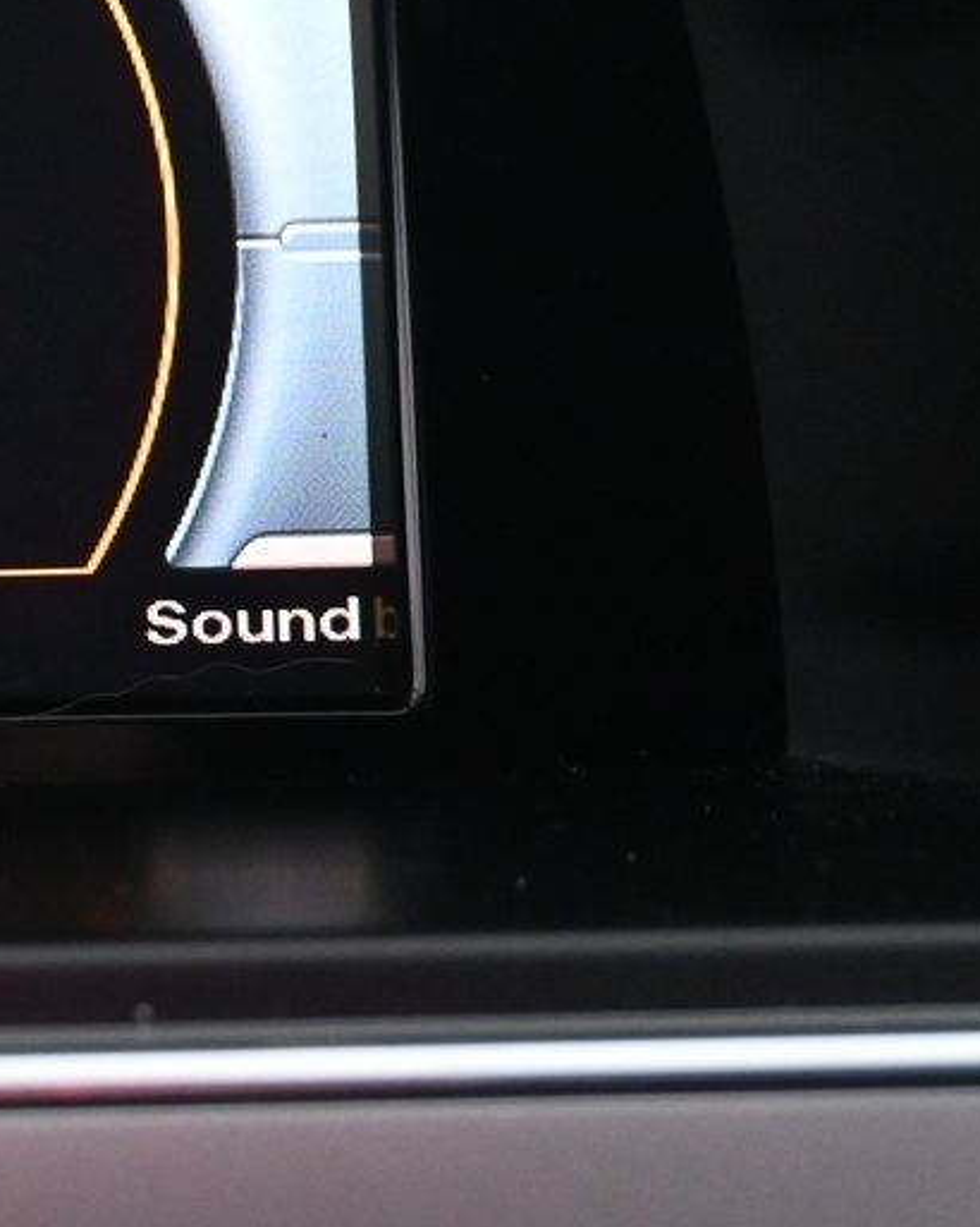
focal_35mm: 87
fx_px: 3147
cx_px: -473
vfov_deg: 21.9
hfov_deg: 16.2
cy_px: 356
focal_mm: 19.5
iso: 2800
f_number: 3.8
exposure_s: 1/30
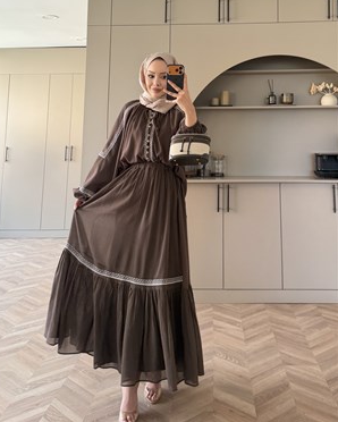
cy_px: 205
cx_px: 163
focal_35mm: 26
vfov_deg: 66.0
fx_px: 325
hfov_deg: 55.0
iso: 125
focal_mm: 6.76
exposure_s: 1/121
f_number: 1.78
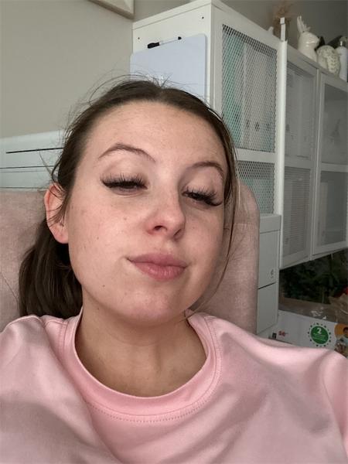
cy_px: 232
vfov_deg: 60.0
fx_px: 402
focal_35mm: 30
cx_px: 174
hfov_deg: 46.8
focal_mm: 2.69
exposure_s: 1/30
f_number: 1.9
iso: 500
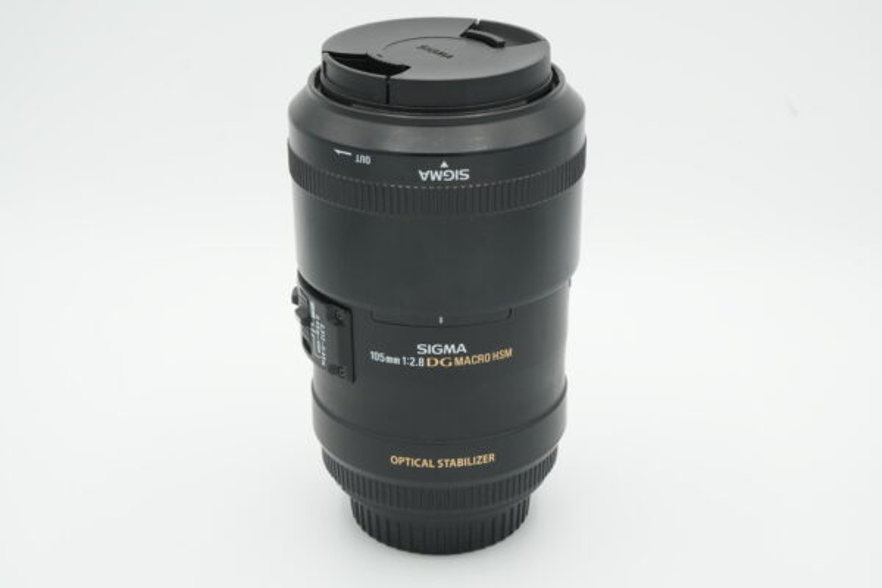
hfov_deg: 31.2
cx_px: 441
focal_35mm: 64
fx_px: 1580
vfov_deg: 21.1
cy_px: 294
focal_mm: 43
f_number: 13
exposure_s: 1/200
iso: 800
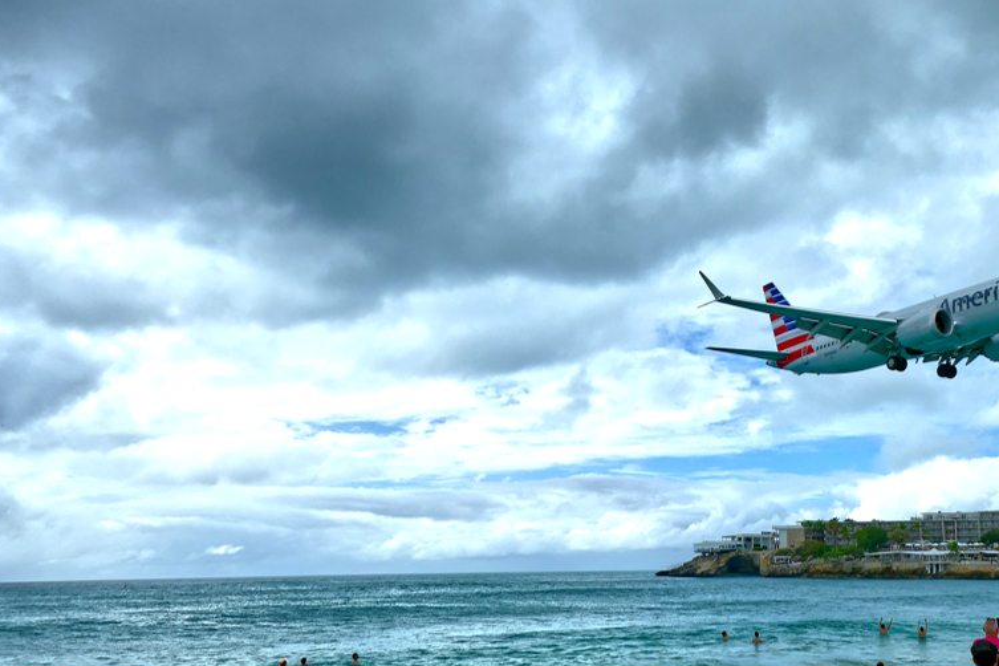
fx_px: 943
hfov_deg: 54.9
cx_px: 649
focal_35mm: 34
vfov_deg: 38.5
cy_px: 431
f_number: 5
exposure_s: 1/1600
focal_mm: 9.1
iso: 125
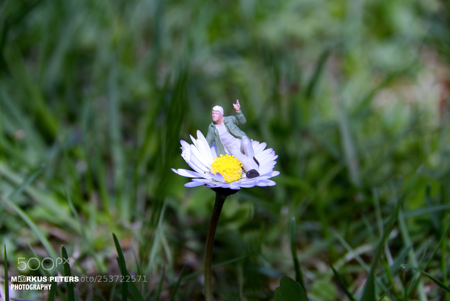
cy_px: 150
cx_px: 225
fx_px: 2526
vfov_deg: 6.8
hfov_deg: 10.2
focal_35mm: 202
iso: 200
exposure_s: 1/400
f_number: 8
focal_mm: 135
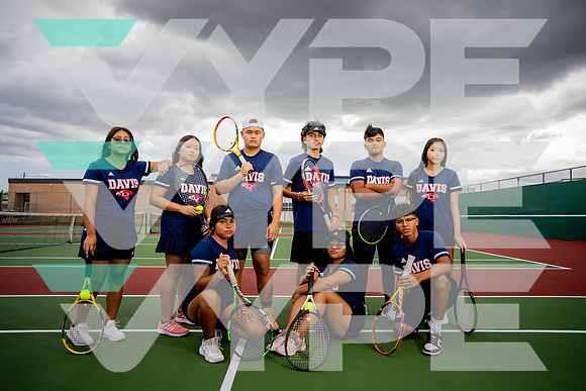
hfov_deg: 73.7
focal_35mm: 24
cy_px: 196
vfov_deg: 53.2
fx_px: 391
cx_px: 293
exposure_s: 1/100
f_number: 5.6
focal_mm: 24
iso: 50
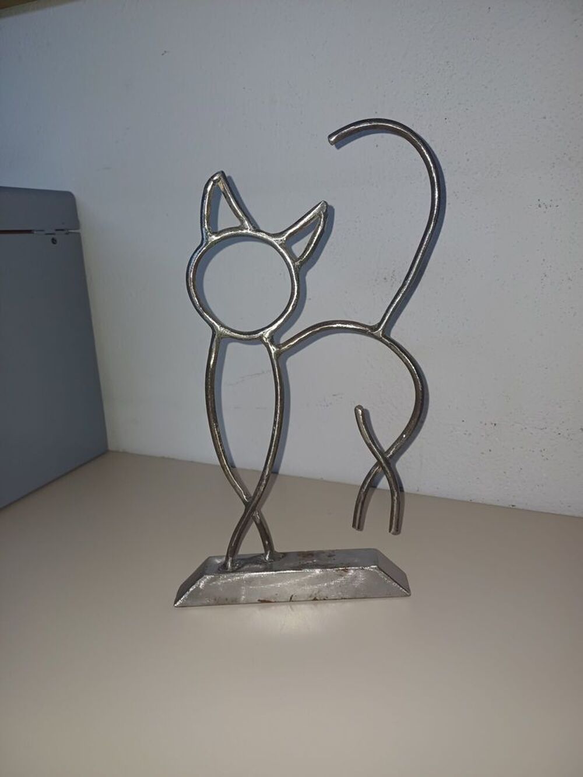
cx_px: 292
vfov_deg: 69.4
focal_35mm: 25
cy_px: 388
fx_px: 561
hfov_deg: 54.9
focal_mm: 4.65
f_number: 1.8
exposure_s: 1/50
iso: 64
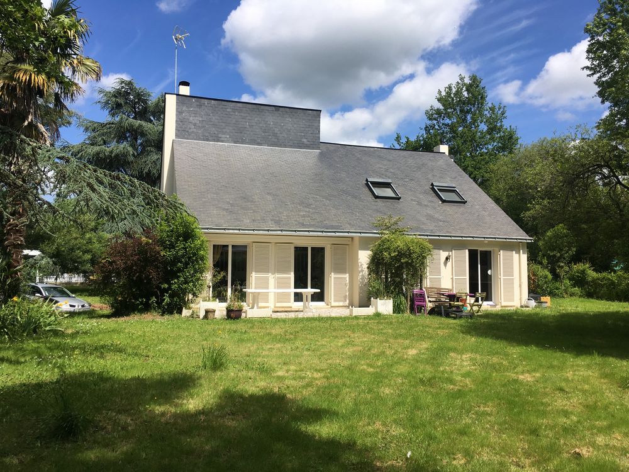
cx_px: 314
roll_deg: -0.9
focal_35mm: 29
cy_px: 236
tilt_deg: +2.0
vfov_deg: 48.2
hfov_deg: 61.7
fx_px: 527
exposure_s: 1/1789
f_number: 2.2
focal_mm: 4.15
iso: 25
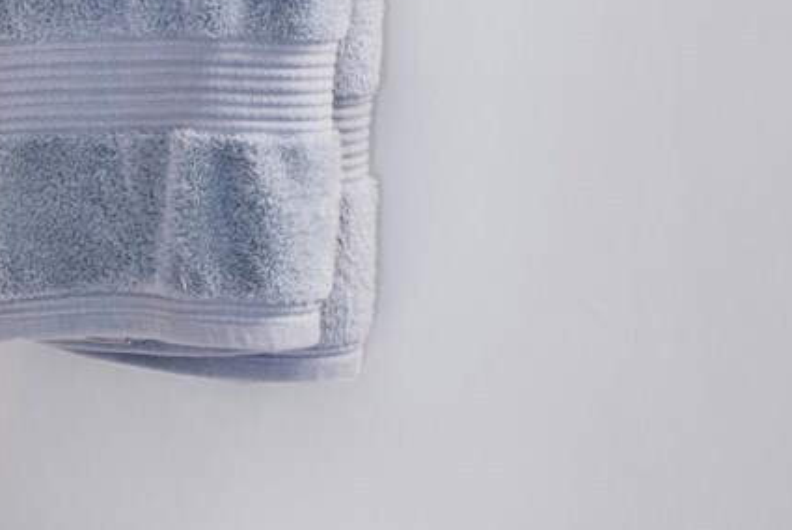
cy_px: -209
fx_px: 2862
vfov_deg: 10.3
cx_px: 816
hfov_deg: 15.4
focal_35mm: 130
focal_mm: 18
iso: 200
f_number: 11
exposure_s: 1/1.25
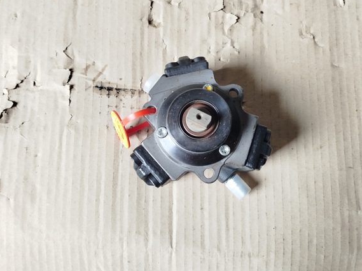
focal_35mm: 27
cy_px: 129
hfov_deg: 65.3
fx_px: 282
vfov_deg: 51.4
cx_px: 179
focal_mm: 5.31
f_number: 1.7
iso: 200
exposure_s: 1/33
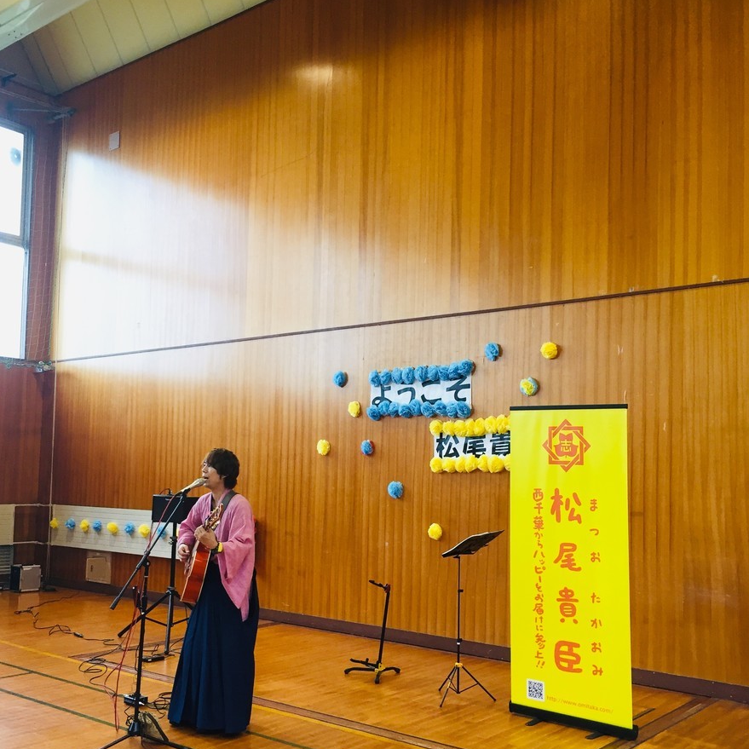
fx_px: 857
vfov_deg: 47.1
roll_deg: -0.1
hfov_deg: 47.2
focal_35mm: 35
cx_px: 370
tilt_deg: +5.4
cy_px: 426
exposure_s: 1/33
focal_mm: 4.15
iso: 50
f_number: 2.2
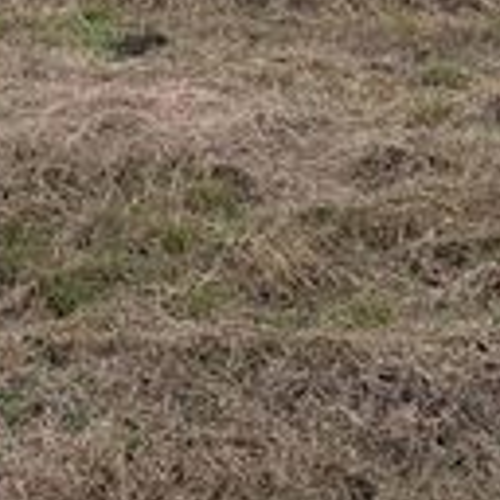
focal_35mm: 83
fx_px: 1356
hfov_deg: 20.9
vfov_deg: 19.0
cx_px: 230
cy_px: -189
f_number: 1.78
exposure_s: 1/4673
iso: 80
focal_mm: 6.76
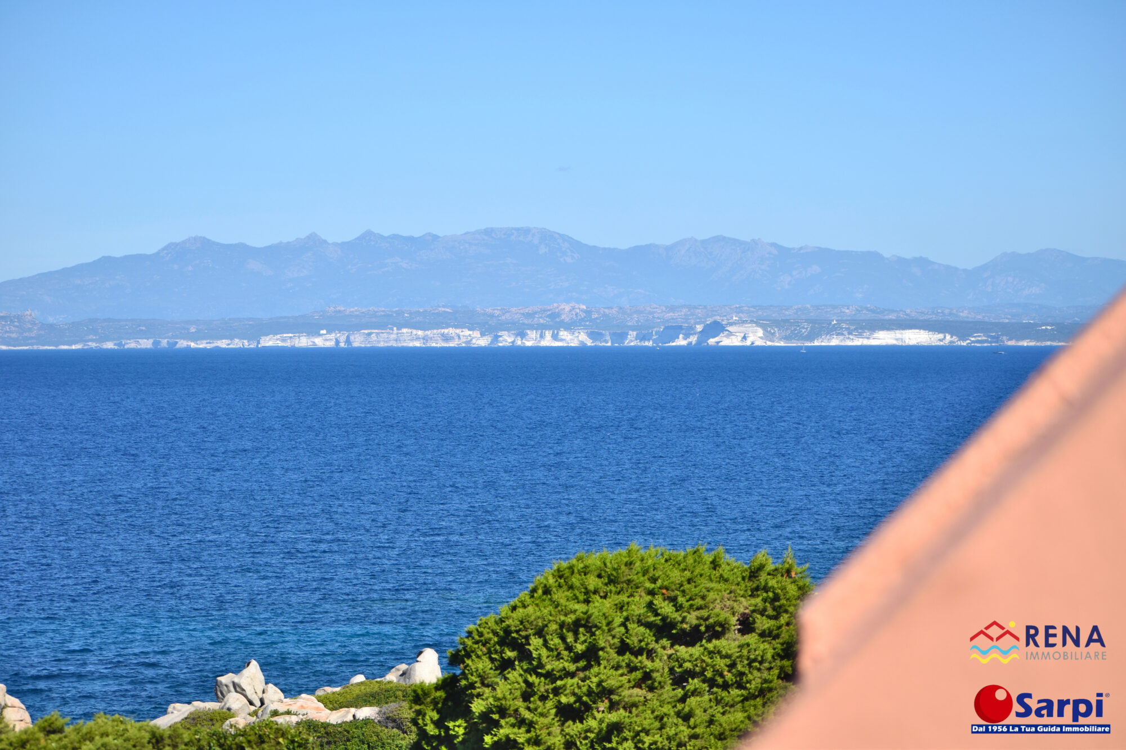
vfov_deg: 13.0
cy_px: 375
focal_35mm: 105
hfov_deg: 19.5
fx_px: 3284
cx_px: 563
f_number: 4.5
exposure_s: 1/1000
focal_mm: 70
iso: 100
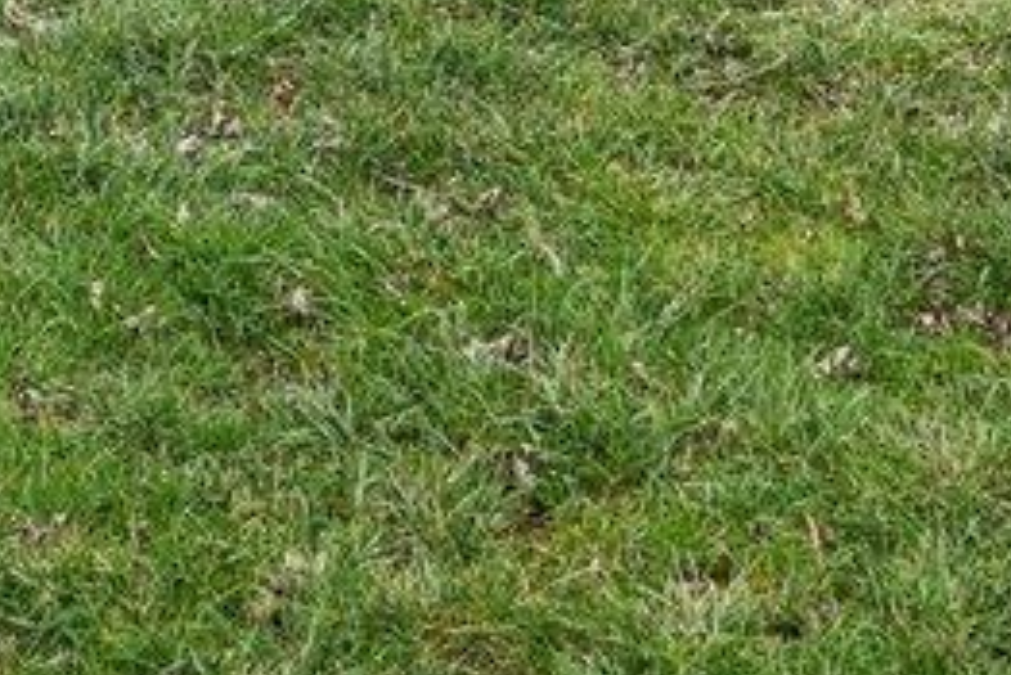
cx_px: 347
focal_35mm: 125
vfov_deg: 9.2
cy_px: -1225
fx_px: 3512
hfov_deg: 16.3
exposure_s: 1/60
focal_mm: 16
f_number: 8
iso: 100
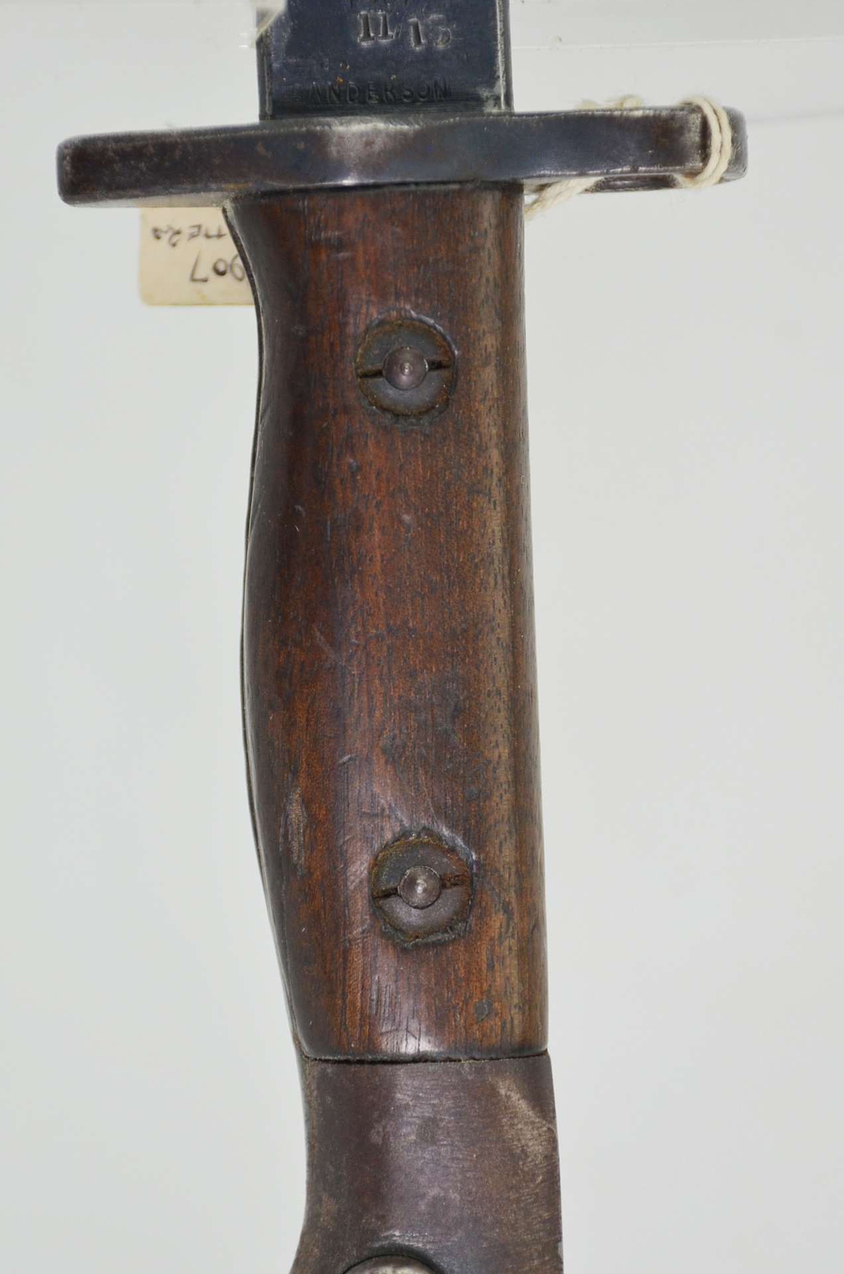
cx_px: 382
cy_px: 696
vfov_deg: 11.3
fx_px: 6452
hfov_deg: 7.5
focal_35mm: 183
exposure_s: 1/250
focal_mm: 95
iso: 560
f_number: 5.6
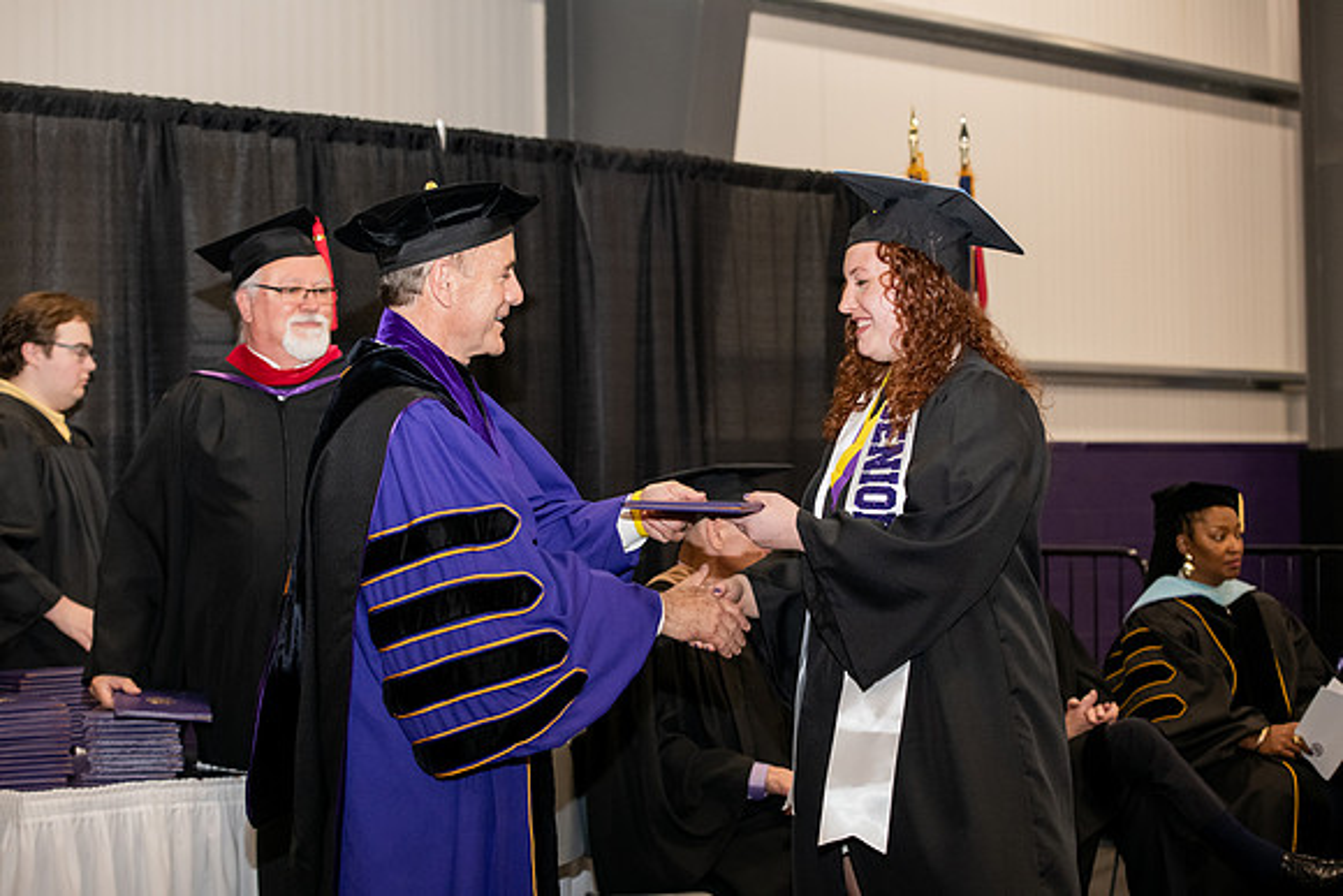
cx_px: 672
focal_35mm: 70
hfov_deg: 28.8
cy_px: 448
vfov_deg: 19.5
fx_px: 2612
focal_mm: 70
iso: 2000
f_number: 5
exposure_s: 1/200
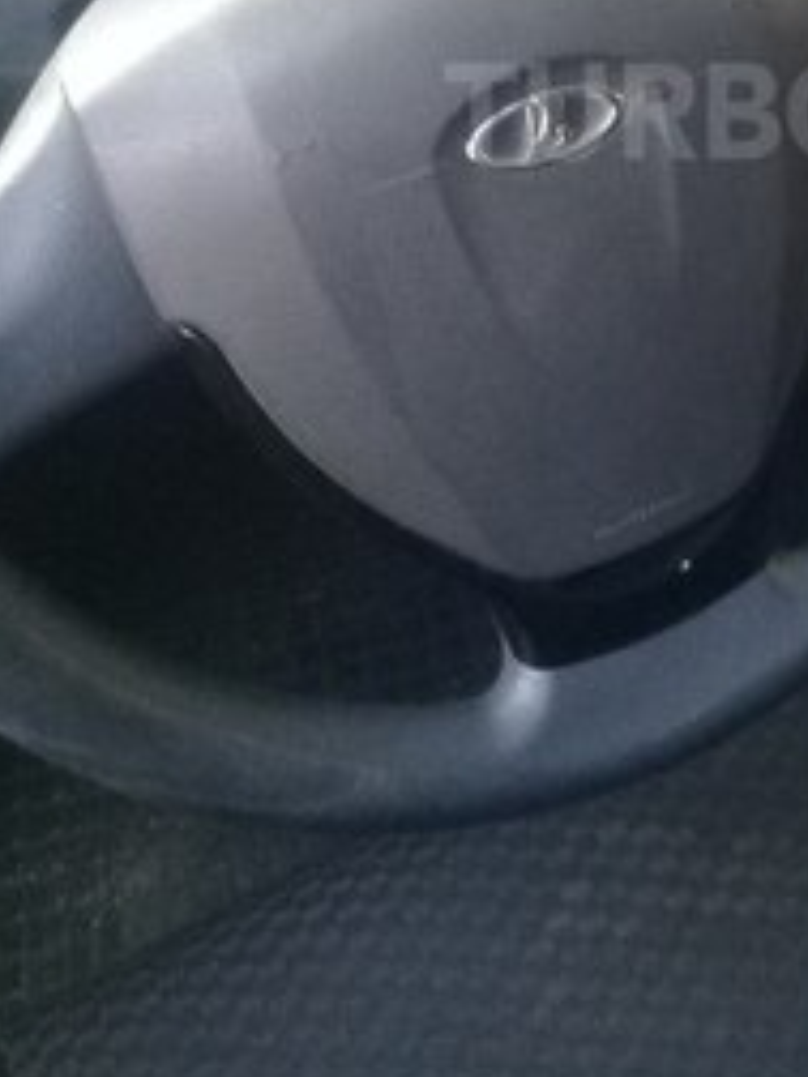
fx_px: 1898
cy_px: 111
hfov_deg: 23.2
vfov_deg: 30.3
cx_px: 774
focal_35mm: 61
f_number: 2.2
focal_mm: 3.3
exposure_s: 1/20
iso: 200
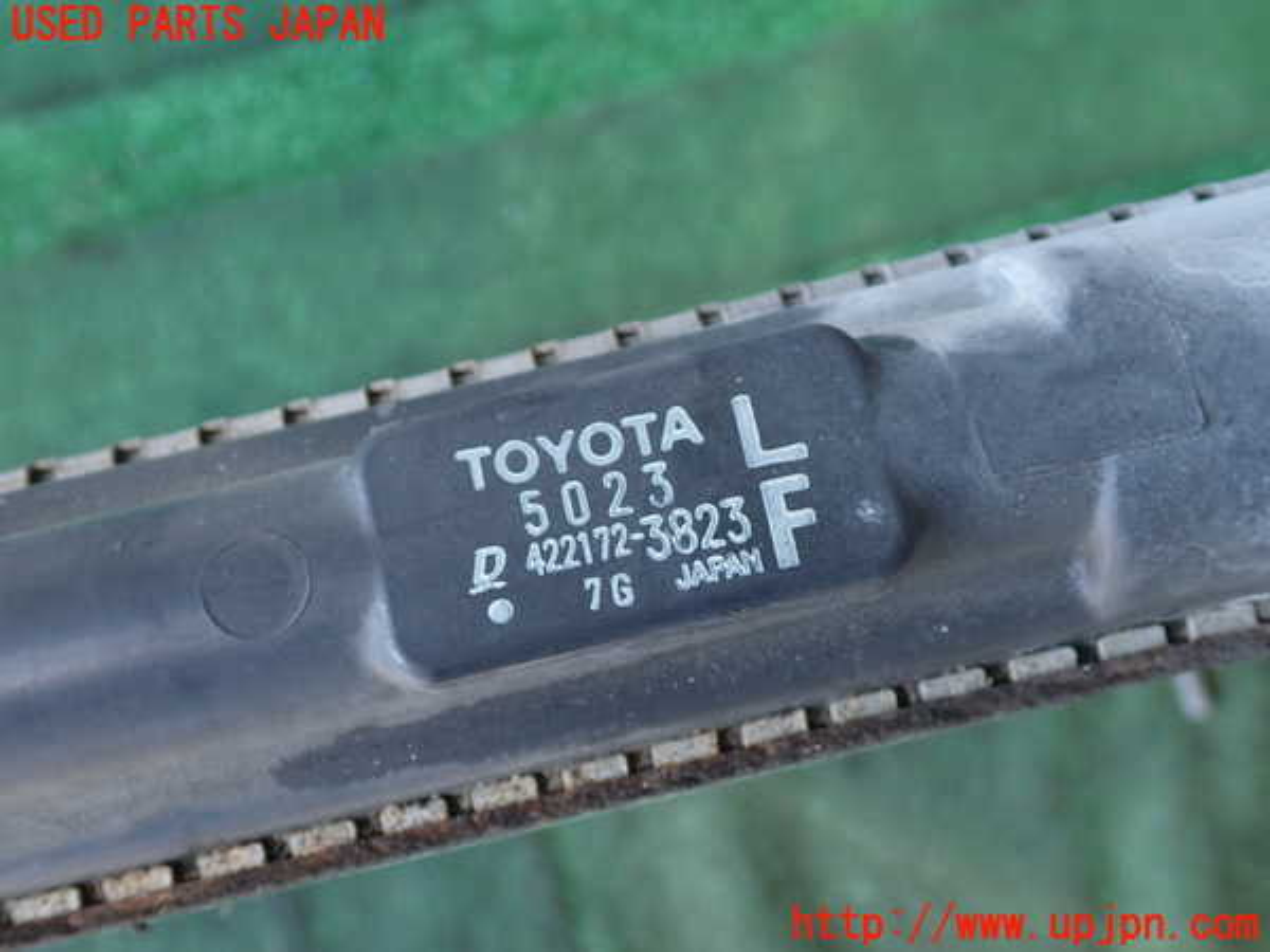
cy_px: 476
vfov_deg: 39.7
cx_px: 635
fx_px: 1321
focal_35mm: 36
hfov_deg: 51.4
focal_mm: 6.37
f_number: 2.5
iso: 200
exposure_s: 1/60
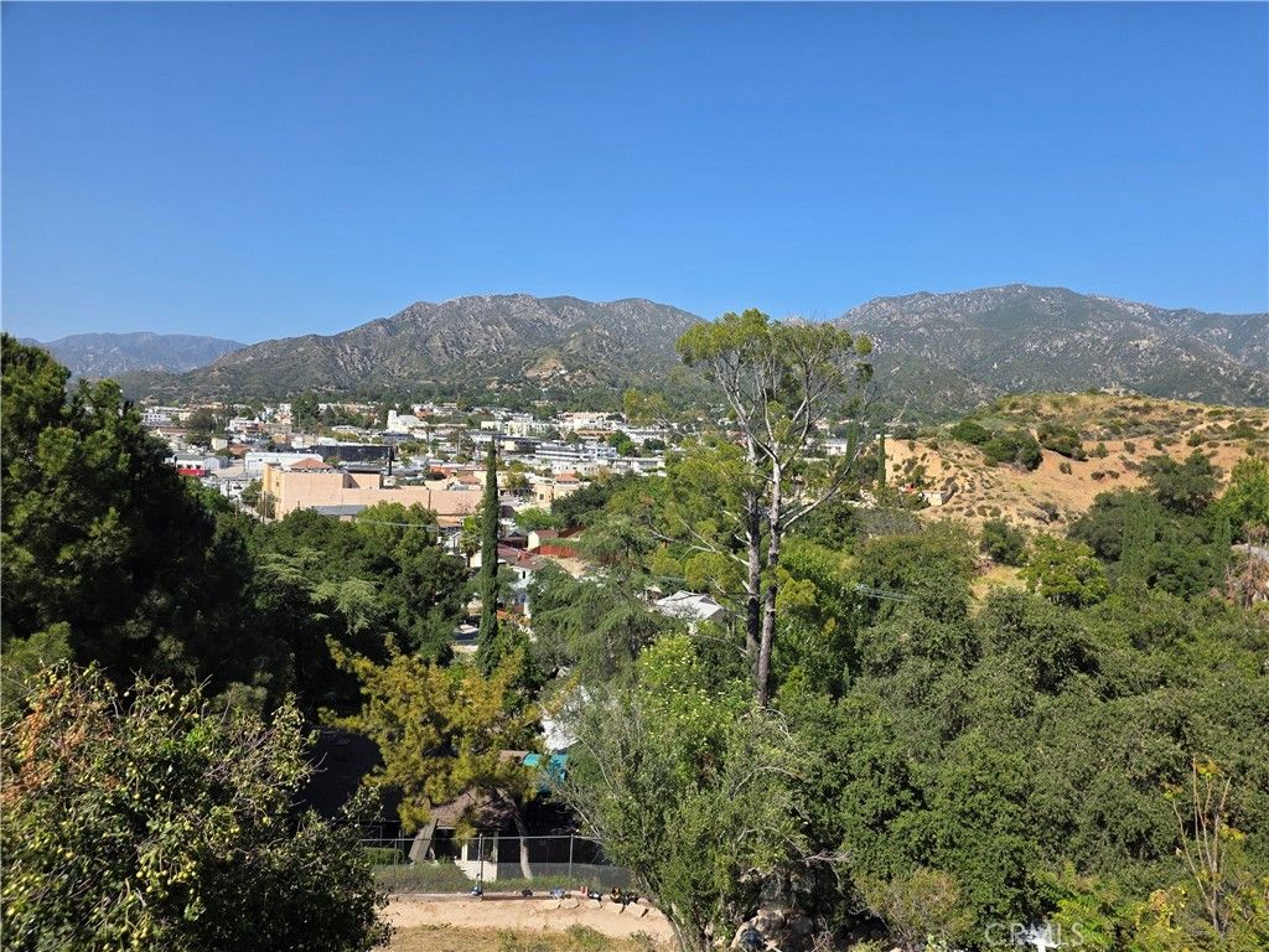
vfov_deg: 58.9
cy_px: 476
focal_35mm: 23
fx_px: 843
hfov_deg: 73.9
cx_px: 634
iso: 80
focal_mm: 6.3
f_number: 1.7
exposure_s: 1/4539
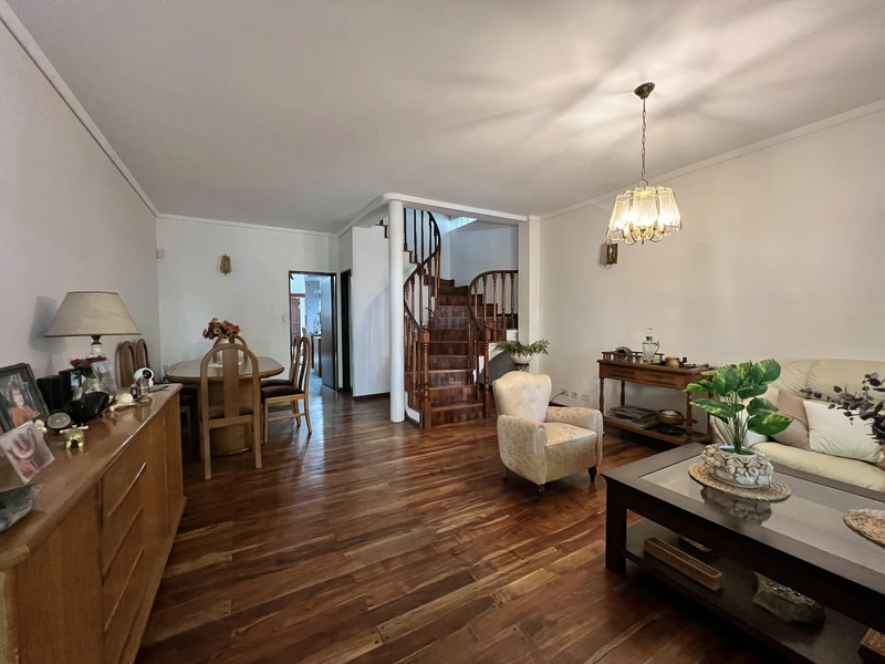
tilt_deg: -2.4
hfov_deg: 106.2
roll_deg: +0.0
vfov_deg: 89.9
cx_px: 442
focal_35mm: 13
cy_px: 332
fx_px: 332
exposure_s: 1/50
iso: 800
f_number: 1.8
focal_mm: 1.57
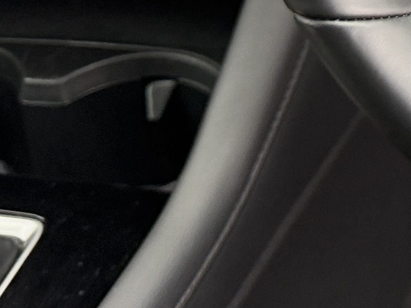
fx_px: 1449
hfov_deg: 13.8
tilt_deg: -22.2
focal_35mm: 122
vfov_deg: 10.9
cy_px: -337
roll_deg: -3.9
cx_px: 806
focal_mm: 6.76
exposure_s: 1/121
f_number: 1.78
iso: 125
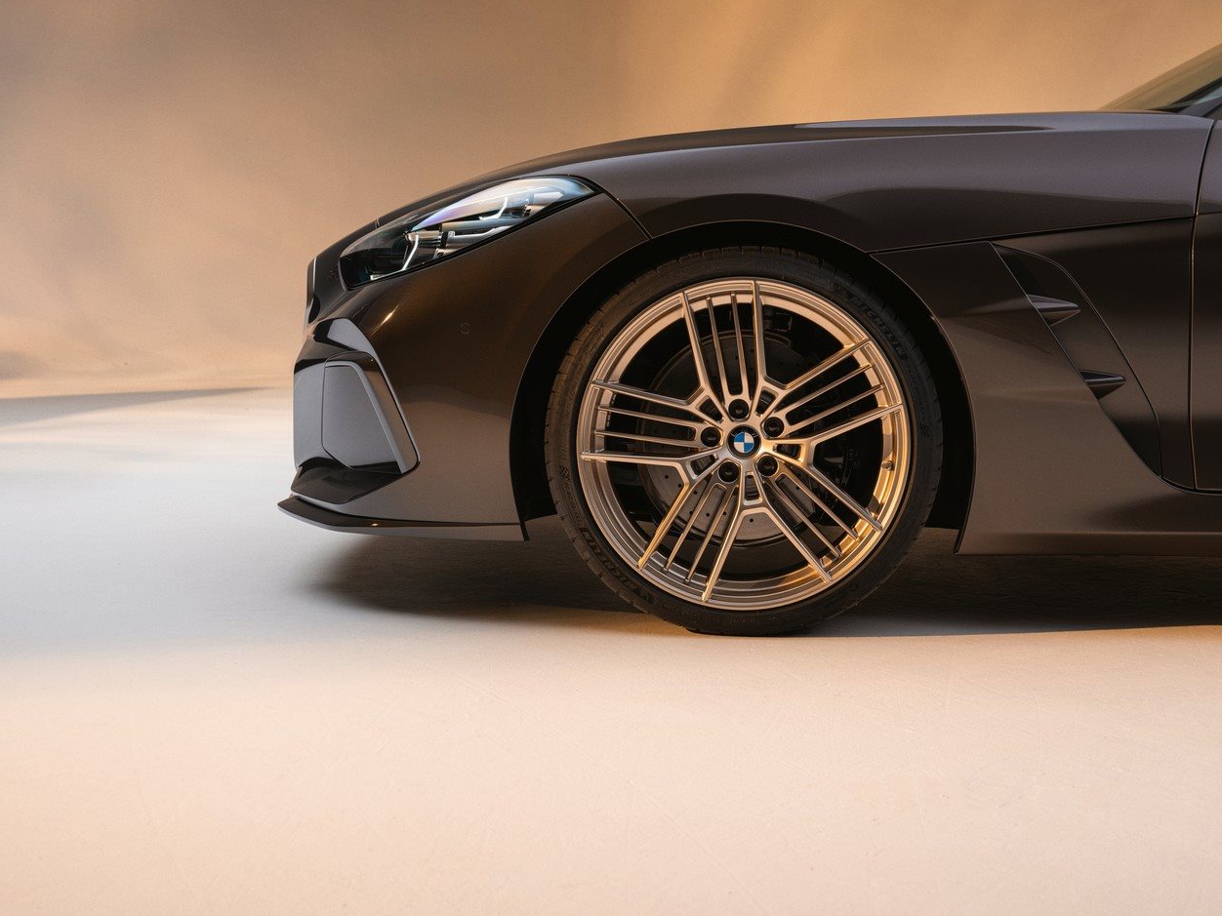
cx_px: 777
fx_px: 1624
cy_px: 395
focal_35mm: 46
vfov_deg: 31.5
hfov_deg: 40.9
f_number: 8
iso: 100
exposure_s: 1/3
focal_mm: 45
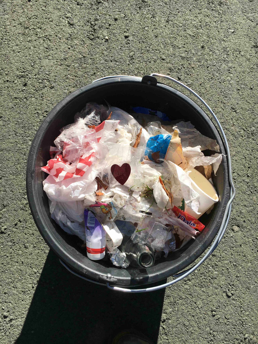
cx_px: 129
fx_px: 288
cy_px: 172
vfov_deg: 61.7
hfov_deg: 48.2
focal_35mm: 29
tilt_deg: -75.0
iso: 25
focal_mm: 4.15
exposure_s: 1/1399
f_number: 2.2
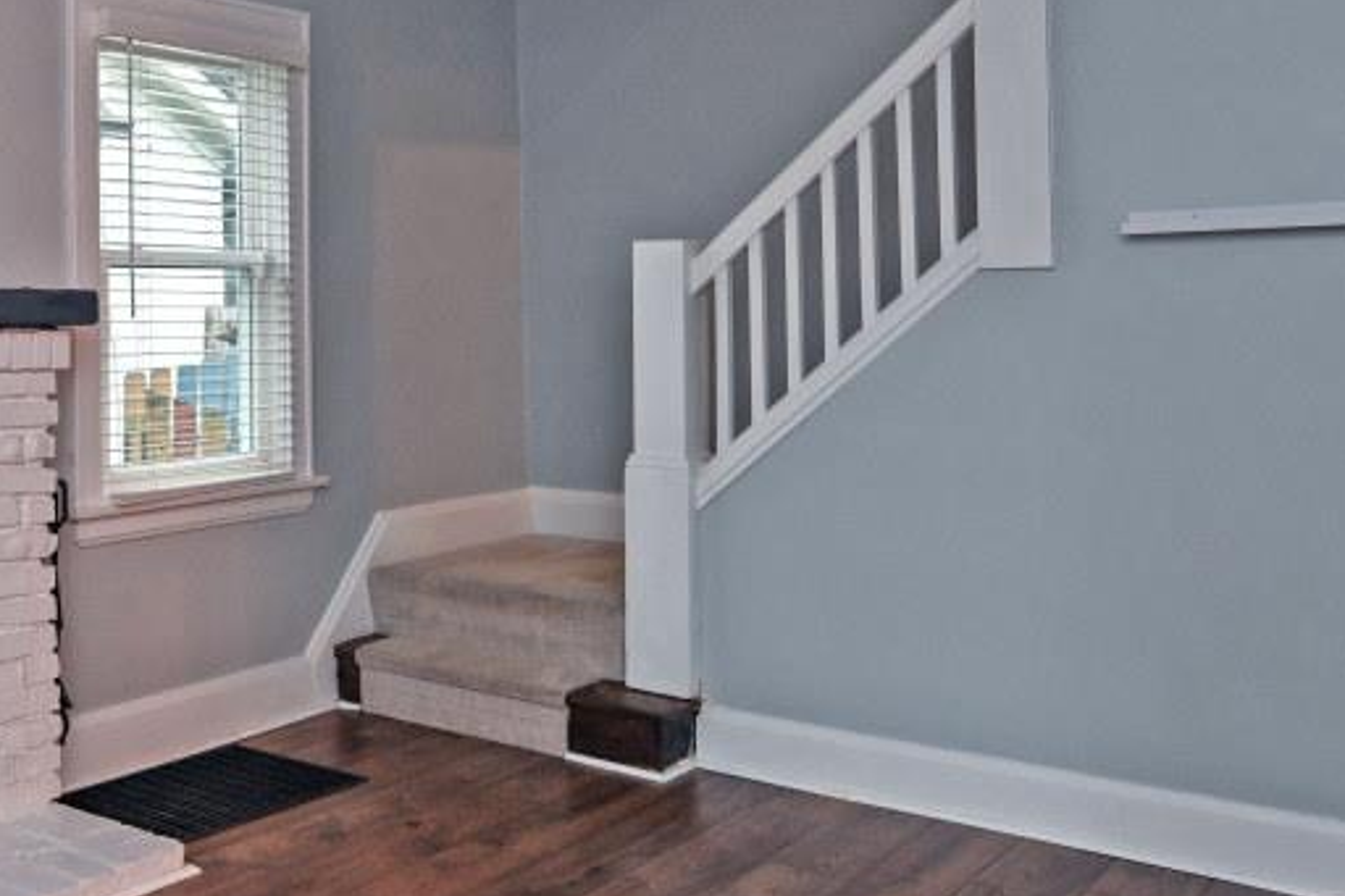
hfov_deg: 42.1
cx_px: 53
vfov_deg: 32.3
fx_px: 1531
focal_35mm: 41
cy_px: 289
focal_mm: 14
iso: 560
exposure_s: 1/60
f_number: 4
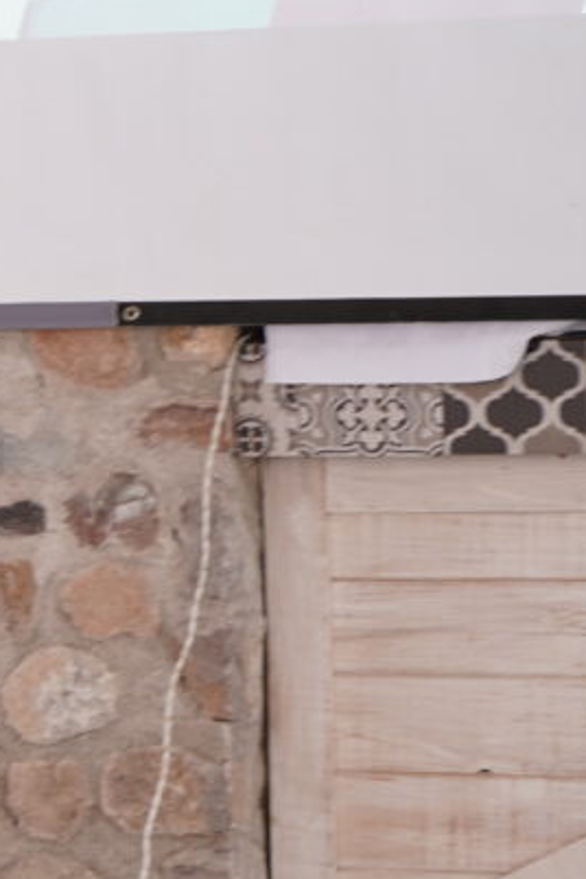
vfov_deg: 9.8
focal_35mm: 209
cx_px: -660
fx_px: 5103
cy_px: 361
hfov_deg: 6.4
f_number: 5.6
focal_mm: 70
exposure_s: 1/13
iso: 200
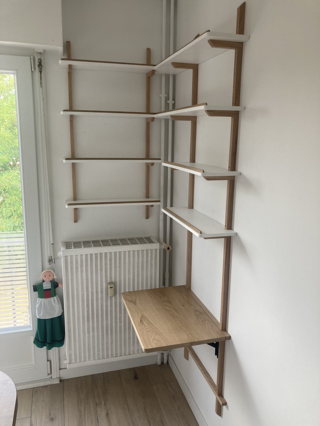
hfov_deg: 49.7
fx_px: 345
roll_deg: -0.8
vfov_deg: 63.4
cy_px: 213
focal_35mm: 28
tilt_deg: -12.4
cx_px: 160
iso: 50
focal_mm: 3.99
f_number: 1.8
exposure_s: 1/121
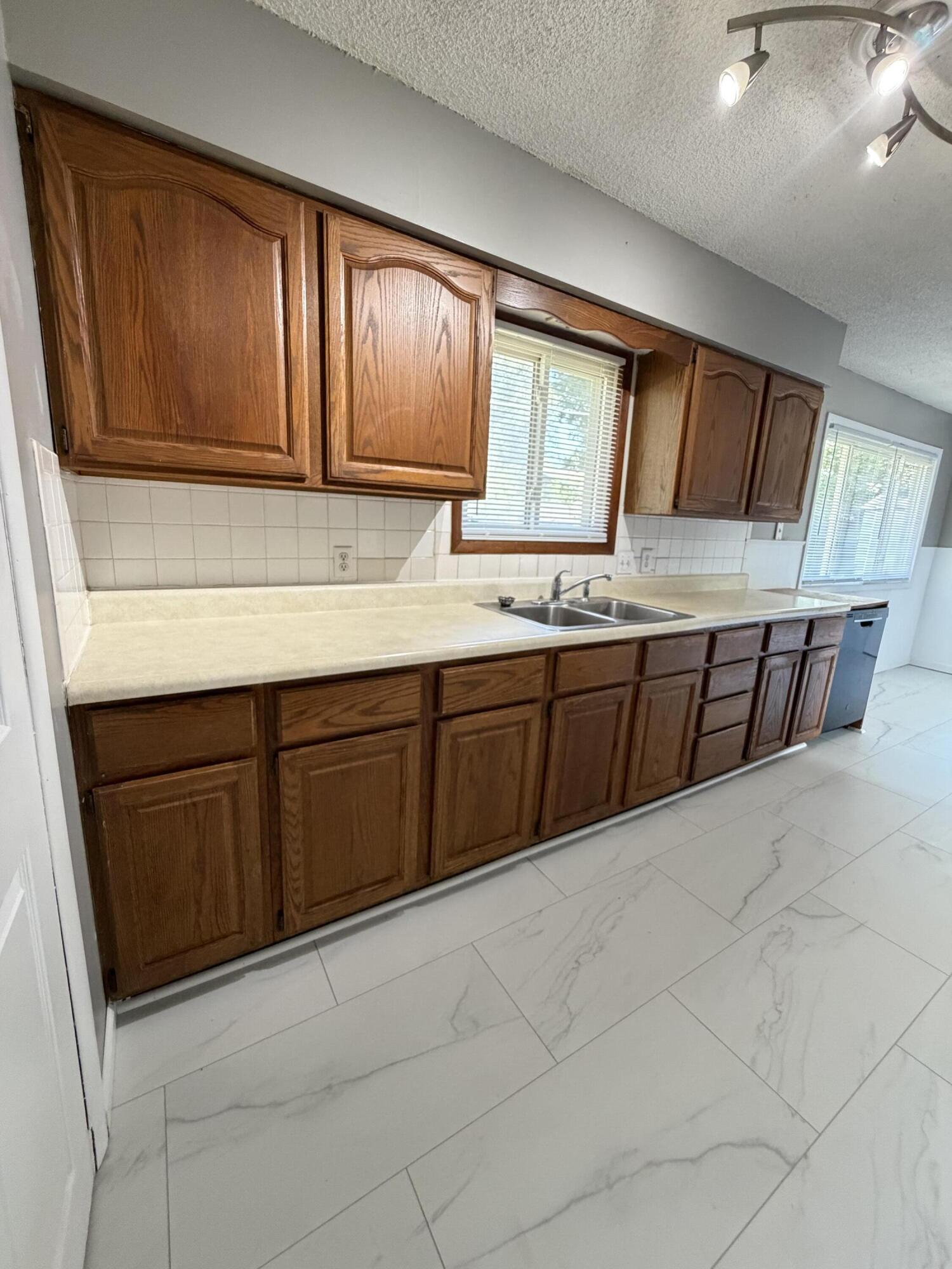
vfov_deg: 102.1
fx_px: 513
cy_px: 634
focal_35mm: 14
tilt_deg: -12.5
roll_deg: -3.6
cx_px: 476
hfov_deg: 85.7
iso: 500
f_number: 2.2
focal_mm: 2.22
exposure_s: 1/60
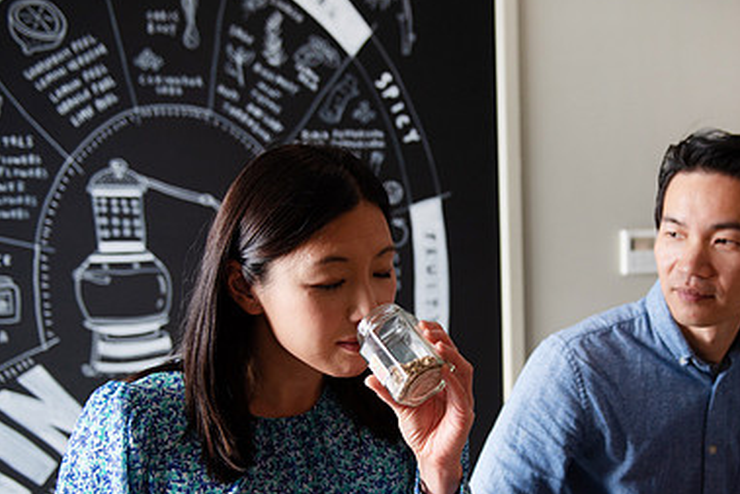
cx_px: 502
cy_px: 319
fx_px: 1008
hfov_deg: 39.8
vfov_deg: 27.4
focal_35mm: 49
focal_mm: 32
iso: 320
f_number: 2.8
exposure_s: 1/250
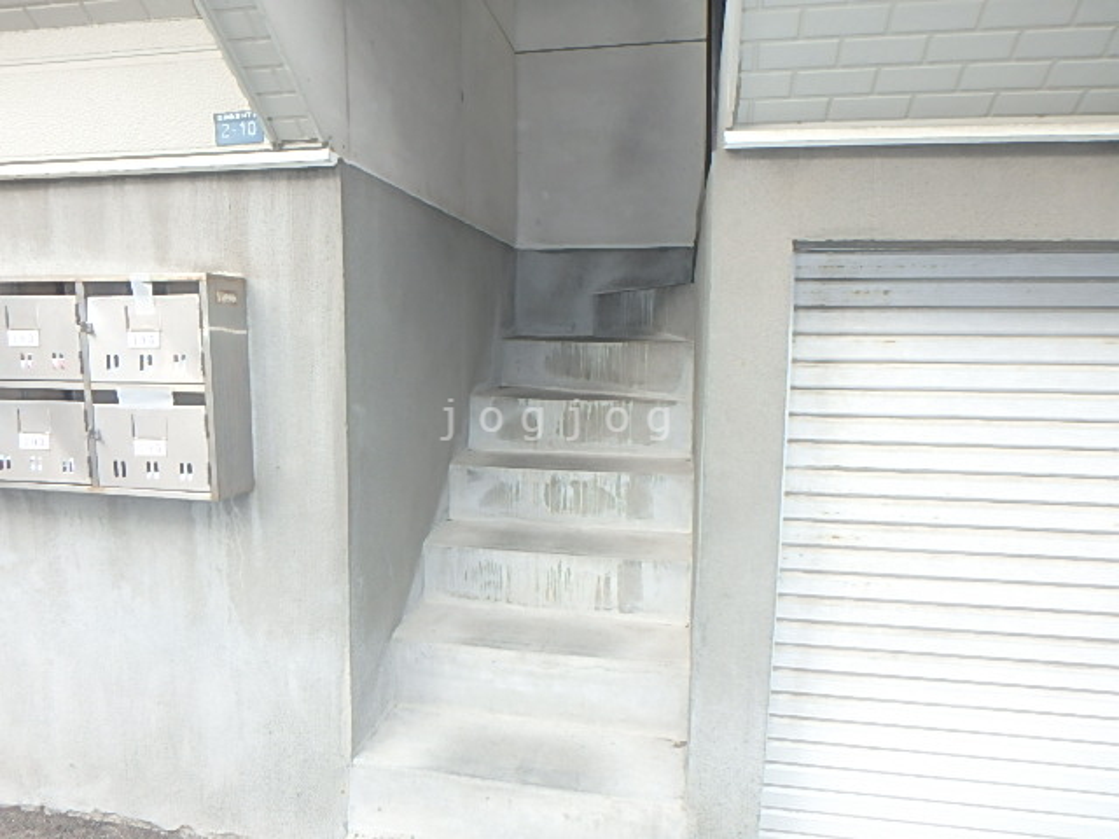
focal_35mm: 21
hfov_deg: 79.0
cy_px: 420
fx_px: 679
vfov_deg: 63.4
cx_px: 560
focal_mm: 3.7
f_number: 3.5
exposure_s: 1/125
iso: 125
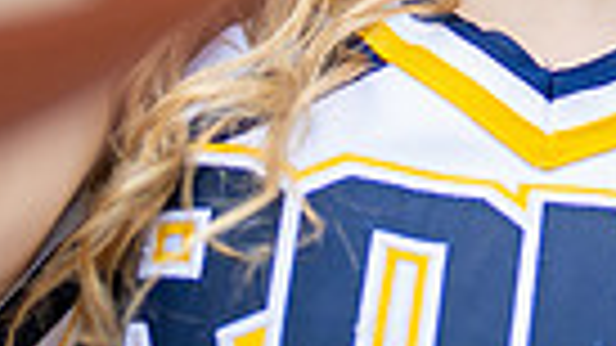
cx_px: 580
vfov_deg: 3.9
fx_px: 4997
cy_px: -180
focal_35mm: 306
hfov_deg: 7.0
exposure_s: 1/640
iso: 100
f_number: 1.2
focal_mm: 50
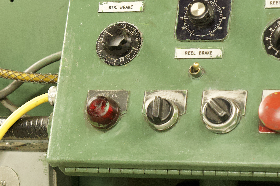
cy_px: 124
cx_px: -9
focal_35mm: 188
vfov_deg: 7.3
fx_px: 1462
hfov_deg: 10.8
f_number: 3.5
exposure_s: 1/160
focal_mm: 60
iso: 4000
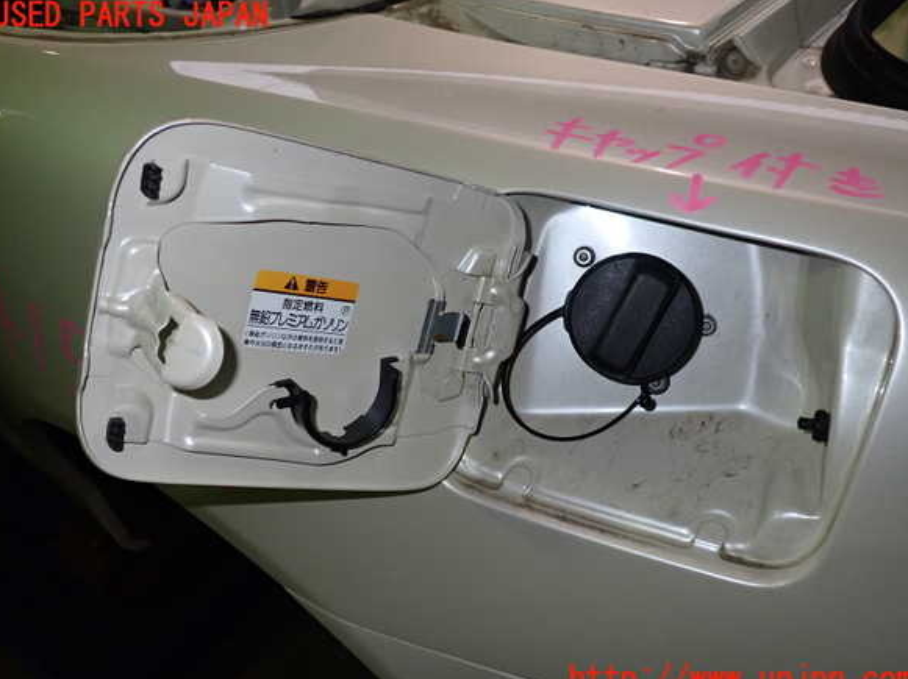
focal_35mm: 31
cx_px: 453
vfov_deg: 45.4
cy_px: 348
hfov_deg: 58.4
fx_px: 813
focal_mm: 5.4
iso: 320
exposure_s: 1/30
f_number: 6.3
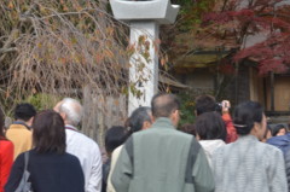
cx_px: 120
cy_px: 54
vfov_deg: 12.7
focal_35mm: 107
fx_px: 860
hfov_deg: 19.1
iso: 200
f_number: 7.1
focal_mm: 38
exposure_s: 1/200
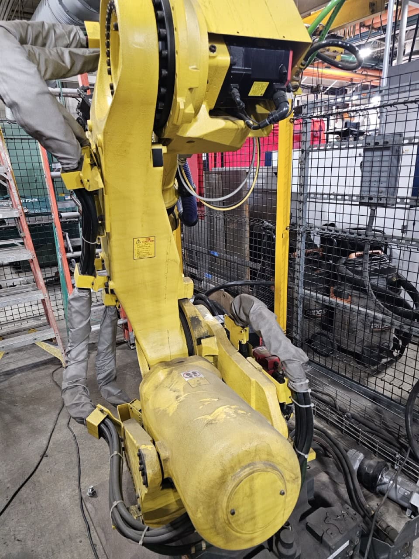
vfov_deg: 73.9
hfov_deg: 58.9
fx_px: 371
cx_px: 210
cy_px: 280
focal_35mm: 23
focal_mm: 6.3
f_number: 1.7
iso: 800
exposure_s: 1/120
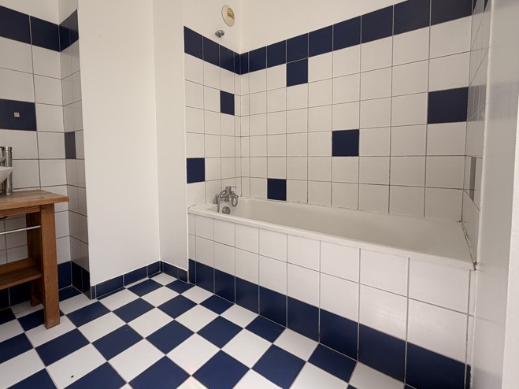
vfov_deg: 74.4
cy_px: 169
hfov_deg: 91.0
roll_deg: +0.9
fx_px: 255
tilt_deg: -2.7
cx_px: 249
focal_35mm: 17
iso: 40
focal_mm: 2.22
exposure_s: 1/132
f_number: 2.2
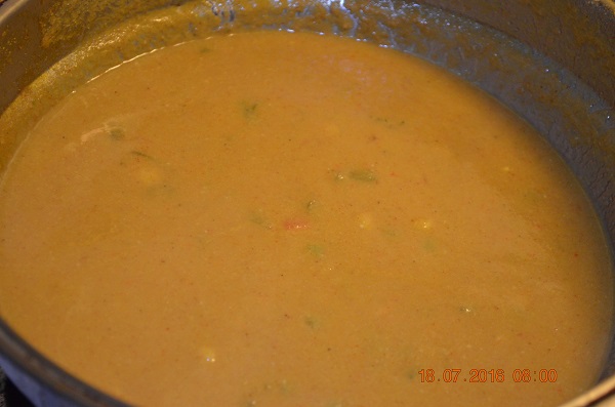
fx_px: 1227
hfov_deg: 28.1
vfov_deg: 18.8
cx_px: 308
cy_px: 204
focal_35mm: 72
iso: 1600
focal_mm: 48
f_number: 5.3
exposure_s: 1/60
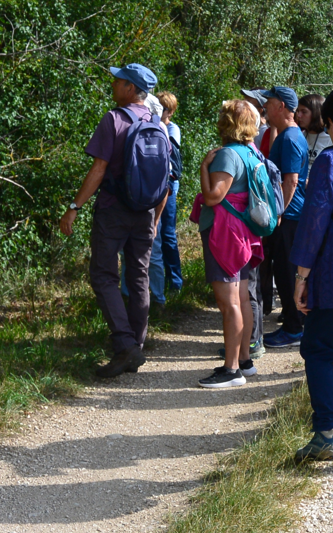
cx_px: 430
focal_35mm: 93
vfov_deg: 22.2
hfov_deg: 13.6
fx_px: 1350
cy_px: 168
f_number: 4.2
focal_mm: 15.6
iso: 100
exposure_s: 1/320
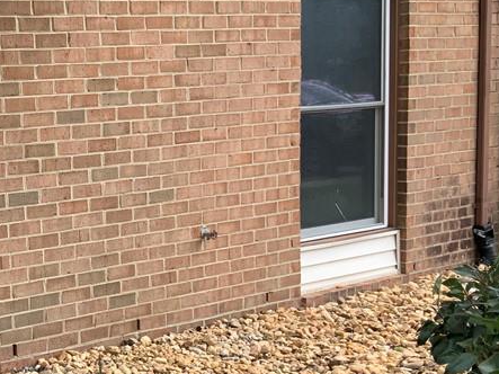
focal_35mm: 67
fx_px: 966
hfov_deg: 27.2
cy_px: 238
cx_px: -8
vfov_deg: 21.9
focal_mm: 3
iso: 16
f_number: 1.8
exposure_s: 1/236
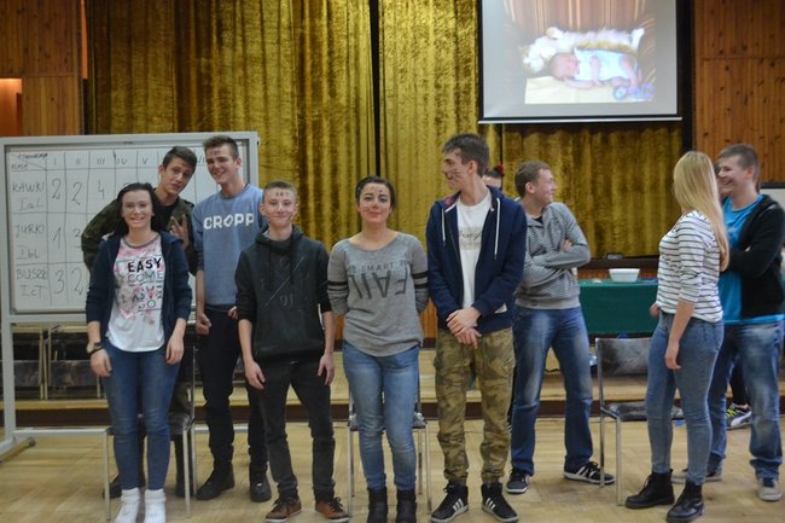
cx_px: 392
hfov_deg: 46.4
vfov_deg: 31.9
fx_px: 916
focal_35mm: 42
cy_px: 262
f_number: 4.5
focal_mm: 28
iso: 2800
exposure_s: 1/60
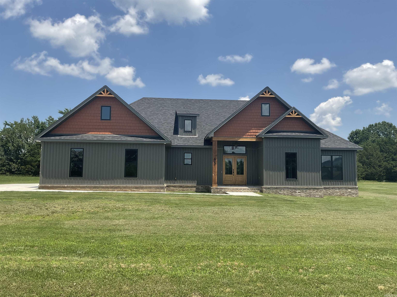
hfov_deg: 61.7
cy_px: 148
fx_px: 333
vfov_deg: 48.2
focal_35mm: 29
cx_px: 198
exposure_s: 1/1912
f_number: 1.8
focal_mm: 3
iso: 16
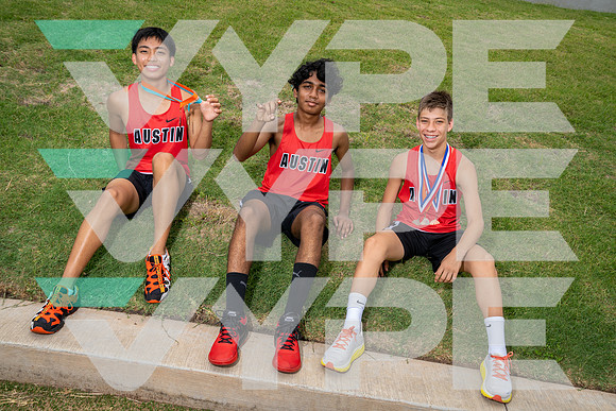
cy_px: 206
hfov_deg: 57.2
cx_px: 308
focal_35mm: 33
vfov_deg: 40.0
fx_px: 565
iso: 100
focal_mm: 33
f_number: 7.1
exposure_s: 1/250
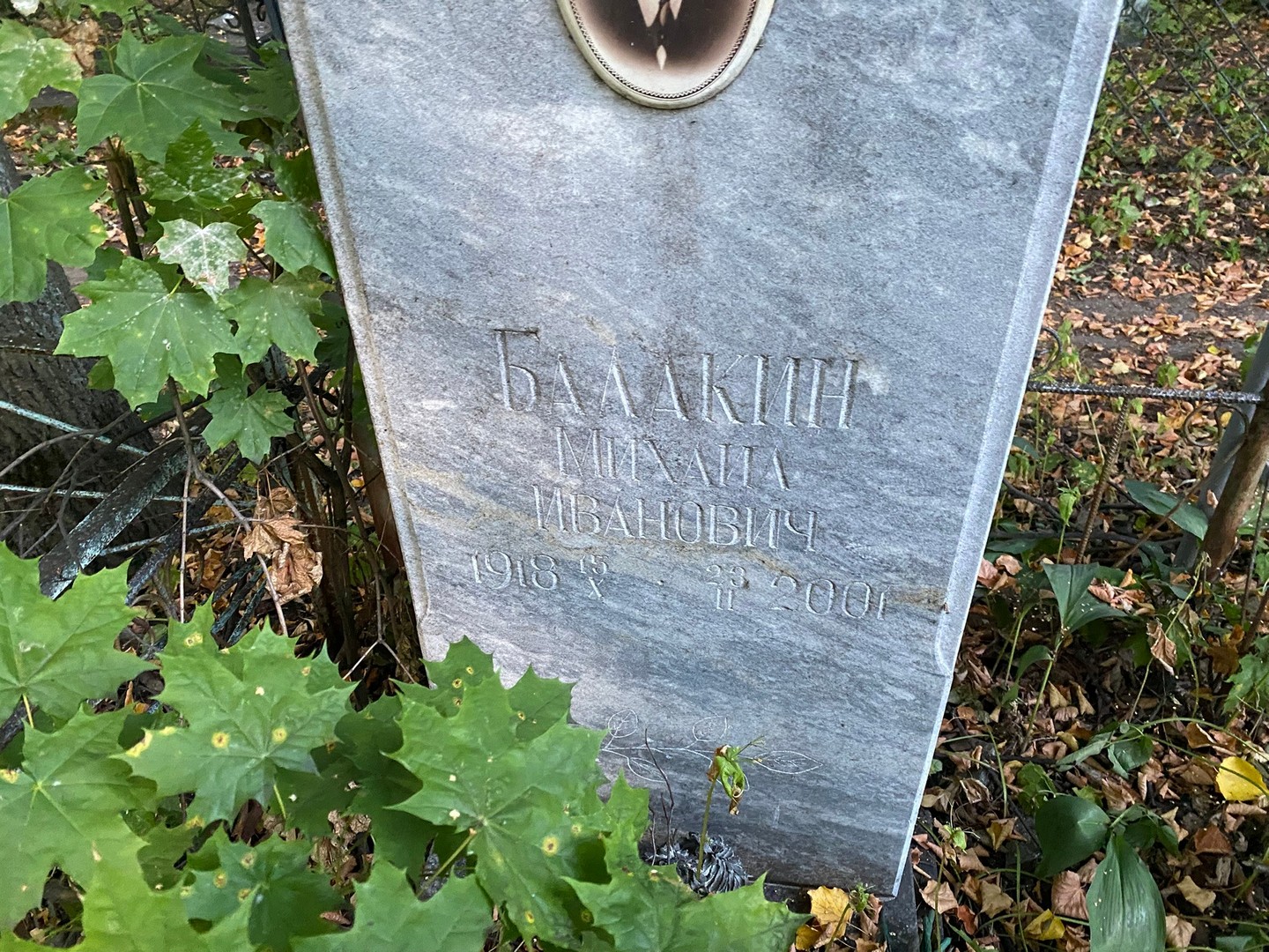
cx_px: 634
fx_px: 953
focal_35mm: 26
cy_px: 476
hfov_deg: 67.3
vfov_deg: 53.1
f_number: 1.8
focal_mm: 4.25
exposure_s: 1/44
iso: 500
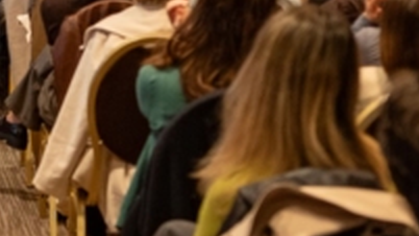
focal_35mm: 151
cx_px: -117
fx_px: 1677
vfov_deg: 7.9
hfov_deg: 13.7
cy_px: -99
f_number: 2
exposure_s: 1/250
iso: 800
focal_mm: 28
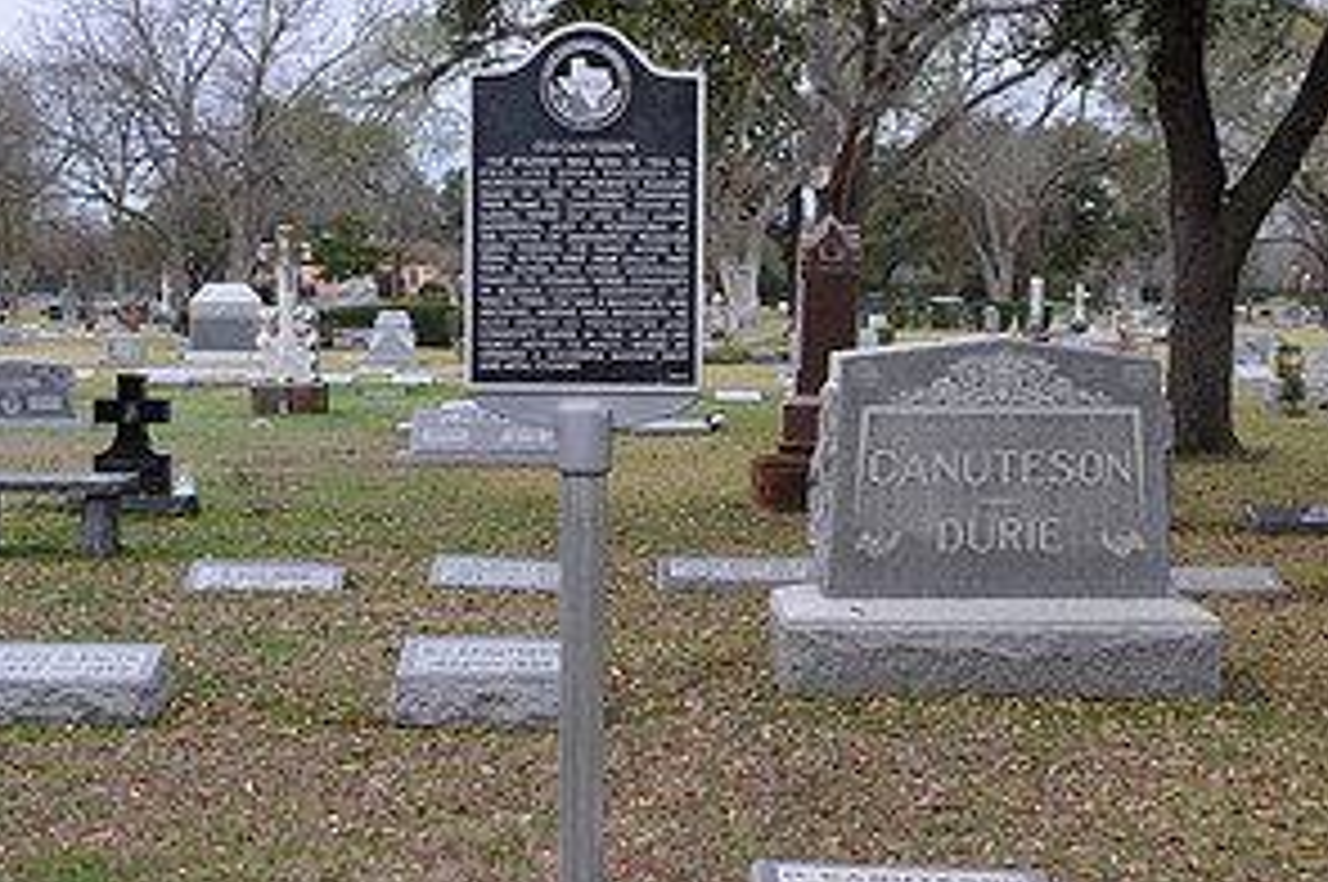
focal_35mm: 53
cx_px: 783
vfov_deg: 25.4
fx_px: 1953
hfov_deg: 37.4
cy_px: 502
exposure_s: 1/50
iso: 200
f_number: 7.1
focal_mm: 18
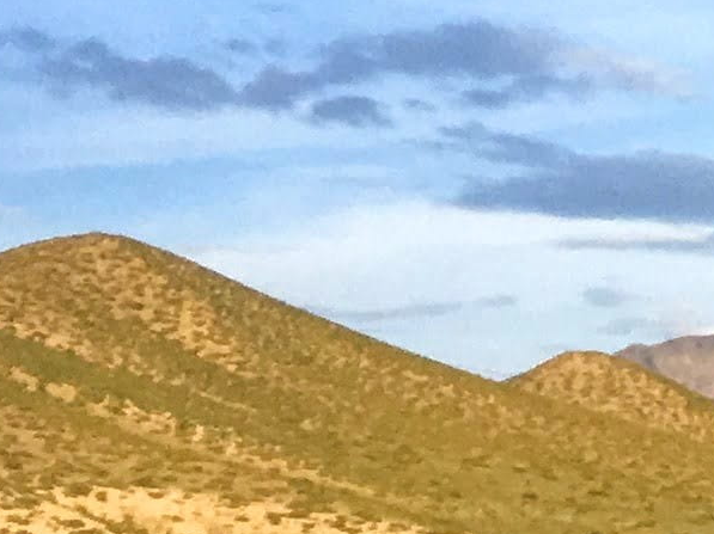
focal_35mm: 196
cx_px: 1764
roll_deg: +0.1
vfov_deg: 7.1
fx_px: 4040
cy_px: -722
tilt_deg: +21.6
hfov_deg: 9.0
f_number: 2.2
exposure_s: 1/1451
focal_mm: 4.15
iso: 25
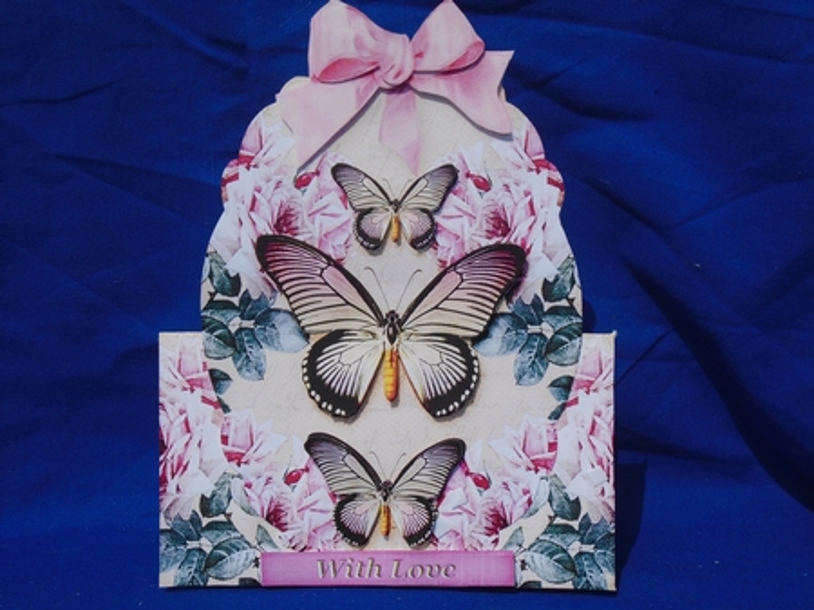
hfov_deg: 38.9
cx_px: 407
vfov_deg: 29.6
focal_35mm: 49
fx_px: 1152
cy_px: 305
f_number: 11.3
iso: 100
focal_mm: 8.7
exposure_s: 1/250
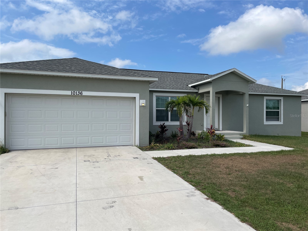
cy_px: 116
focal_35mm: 26
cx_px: 154
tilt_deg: +1.3
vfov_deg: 53.1
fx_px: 231
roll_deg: -0.7
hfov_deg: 67.3
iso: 32
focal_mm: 4.2
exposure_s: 1/4831
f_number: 1.6
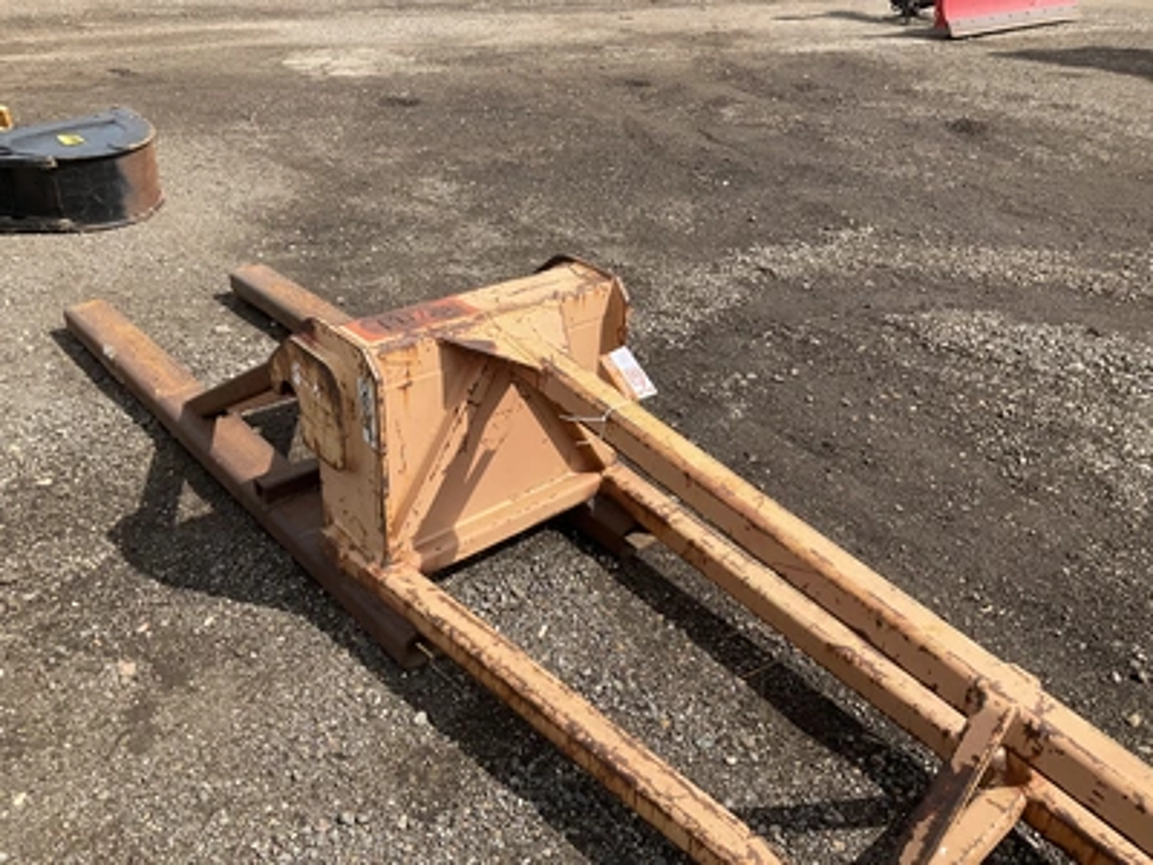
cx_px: 576
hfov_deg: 61.7
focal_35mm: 29
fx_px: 966
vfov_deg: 48.2
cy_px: 432
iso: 25
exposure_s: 1/1577
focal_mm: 3
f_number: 1.8
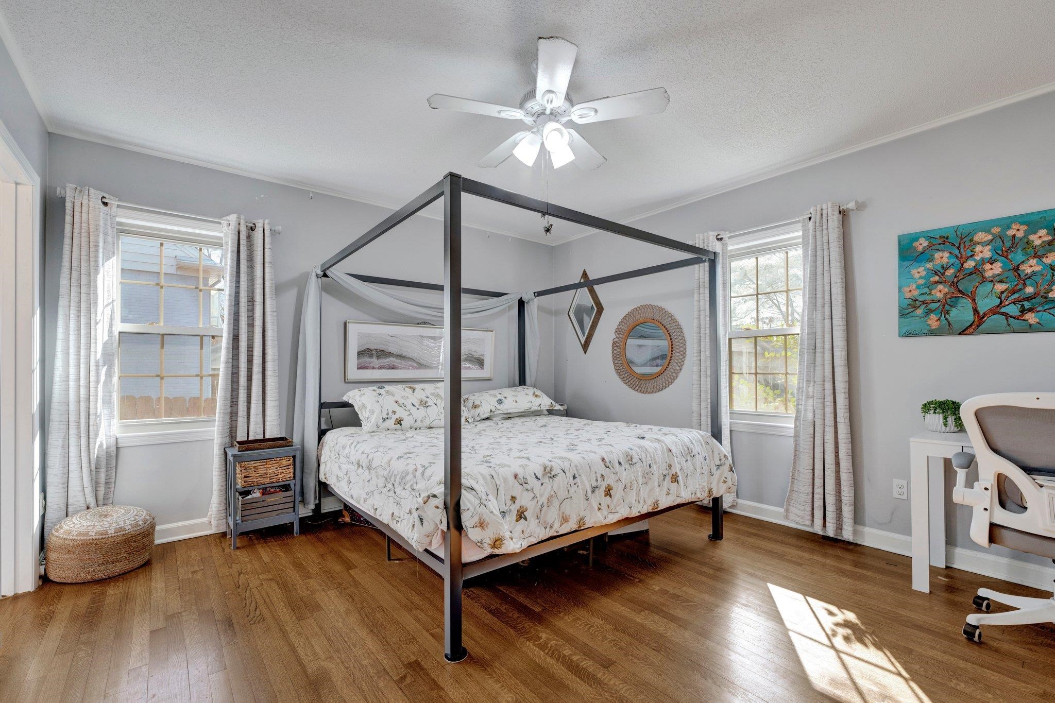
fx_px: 440
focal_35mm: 15
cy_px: 352
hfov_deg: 100.4
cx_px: 528
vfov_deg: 77.3
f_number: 8
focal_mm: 15
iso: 400
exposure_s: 1/25
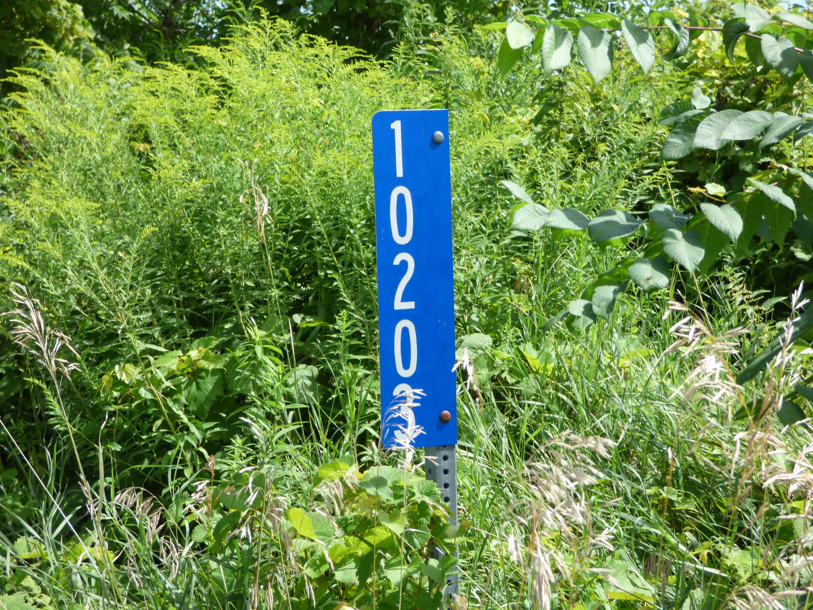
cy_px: 305
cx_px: 406
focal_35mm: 97
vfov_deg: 15.2
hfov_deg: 20.2
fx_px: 2278
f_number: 4.8
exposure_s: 1/250
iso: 100
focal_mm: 17.43
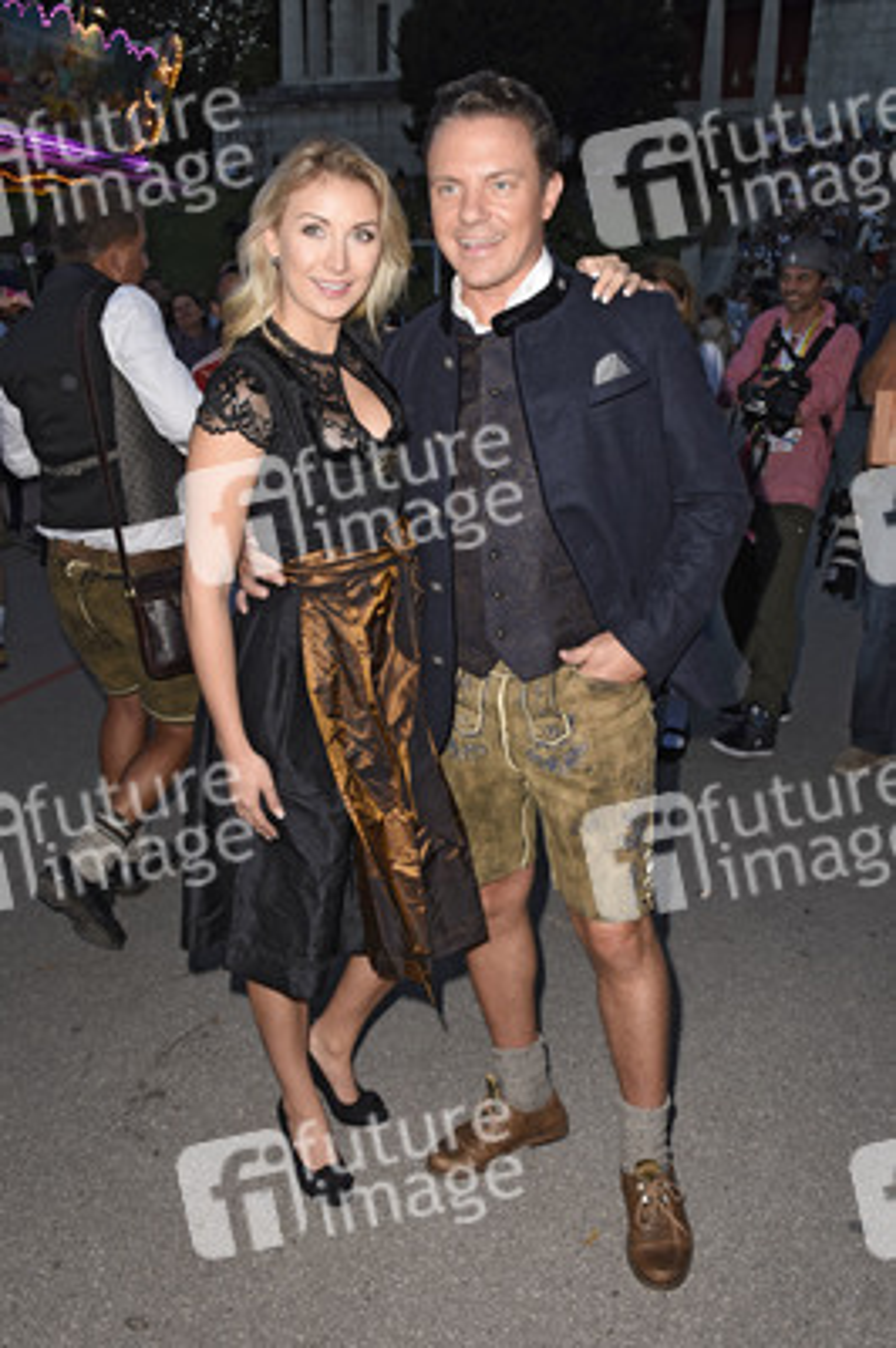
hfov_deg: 39.9
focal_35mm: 33
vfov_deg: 57.3
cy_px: 674
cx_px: 448
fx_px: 1234
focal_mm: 22
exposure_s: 1/160
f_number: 8
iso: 400
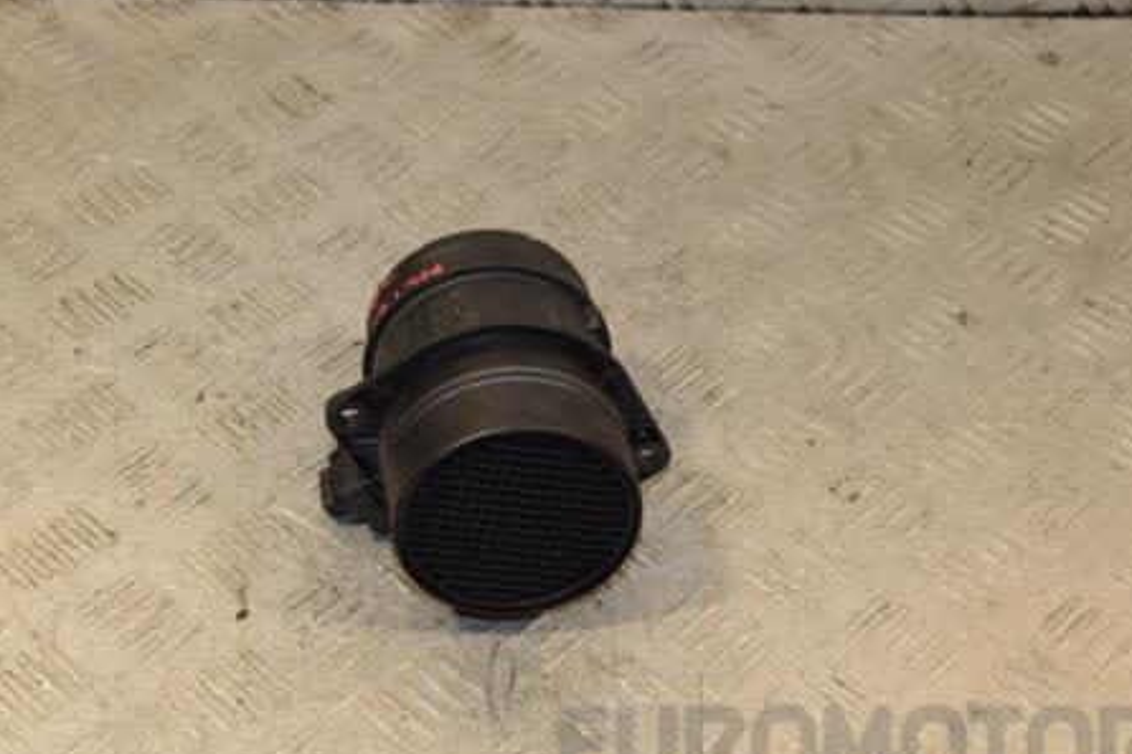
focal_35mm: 71
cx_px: 510
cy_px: 406
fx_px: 2221
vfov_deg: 19.3
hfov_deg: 28.6
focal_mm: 35
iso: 800
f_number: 7.1
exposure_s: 1/200
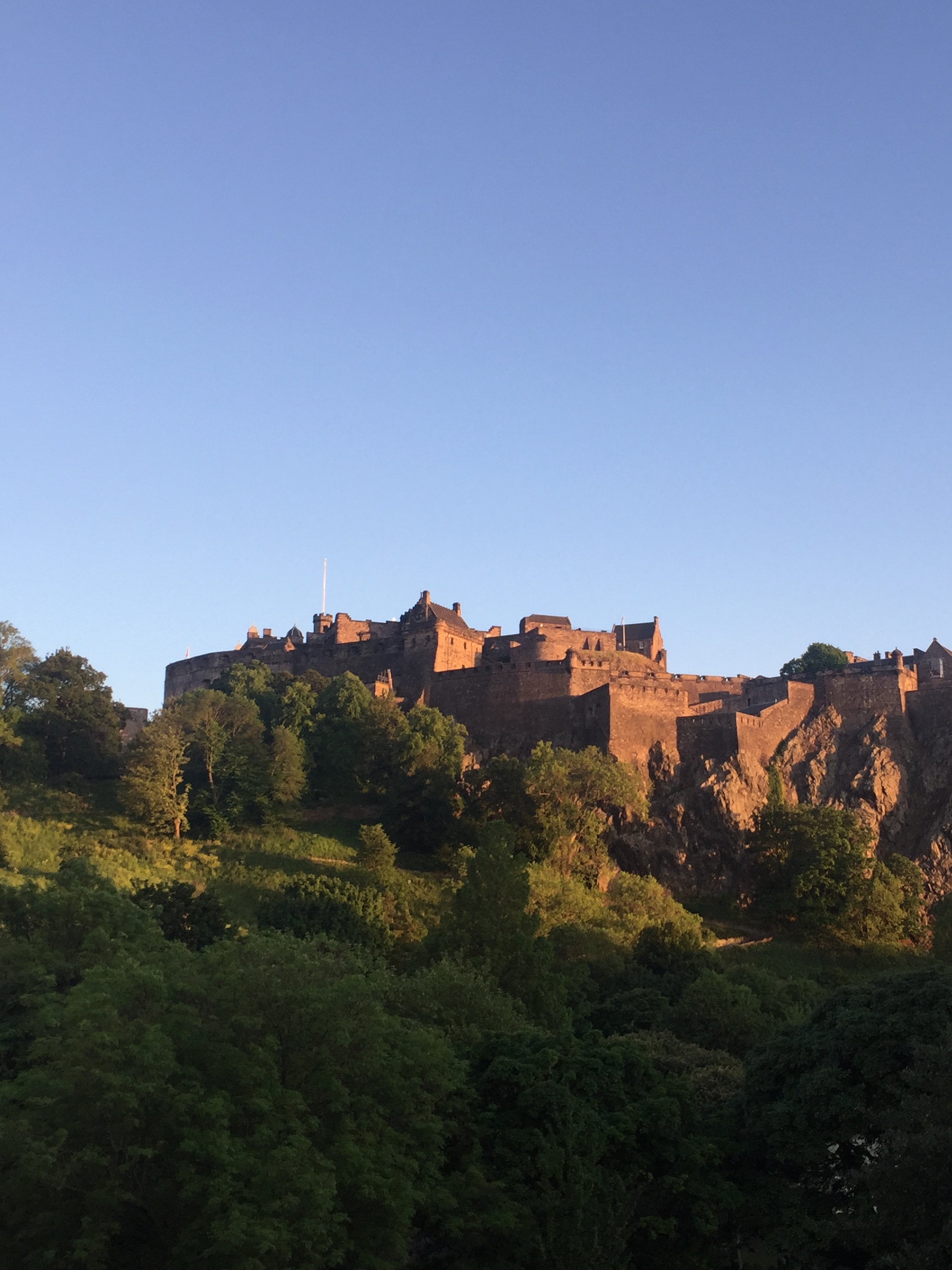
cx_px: 631
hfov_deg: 34.0
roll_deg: -0.1
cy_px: 642
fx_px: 1540
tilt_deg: +12.9
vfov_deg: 44.8
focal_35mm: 42
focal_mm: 4.15
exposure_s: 1/264
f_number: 2.2
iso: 32
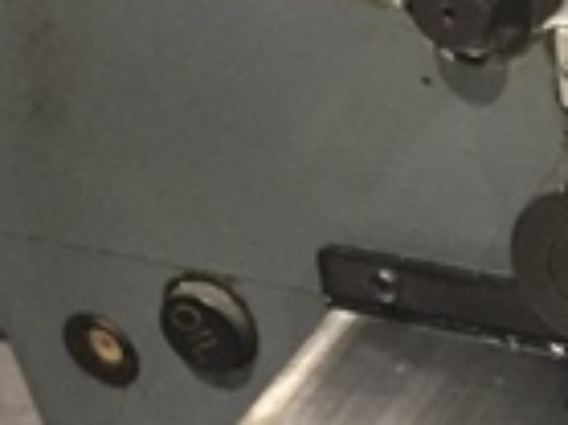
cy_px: 883
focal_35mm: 134
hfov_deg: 14.0
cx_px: 780
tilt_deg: -47.9
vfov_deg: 10.1
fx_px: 2197
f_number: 2.2
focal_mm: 4.15
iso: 200
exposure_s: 1/30
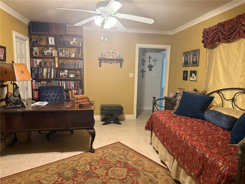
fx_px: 170
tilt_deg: -7.8
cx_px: 122
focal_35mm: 24
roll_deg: -1.6
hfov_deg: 71.6
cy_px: 92
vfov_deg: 56.8
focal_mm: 6.76
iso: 500
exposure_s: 1/60
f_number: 1.78
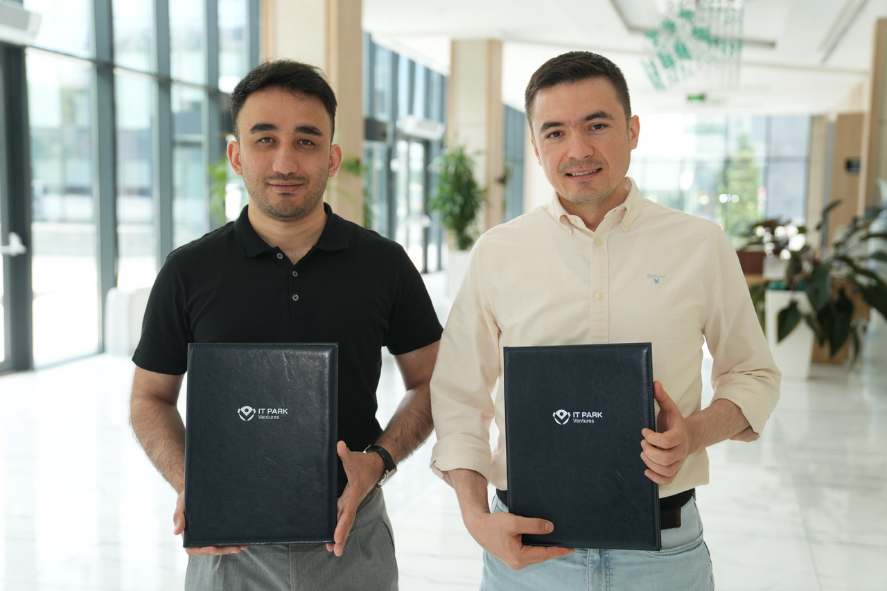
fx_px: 1035
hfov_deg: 46.4
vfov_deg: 31.9
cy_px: 296
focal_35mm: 42
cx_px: 444
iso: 200
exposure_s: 1/125
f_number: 2.8
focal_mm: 42
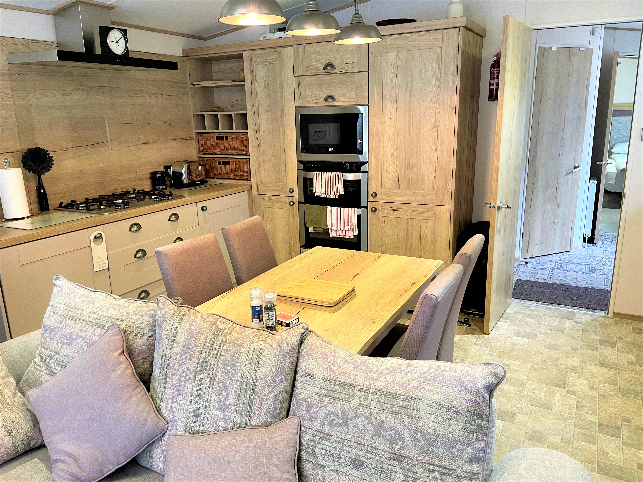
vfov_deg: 53.1
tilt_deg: -14.3
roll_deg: +1.2
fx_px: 483
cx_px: 322
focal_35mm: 26
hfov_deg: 67.3
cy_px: 241
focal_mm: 4.2
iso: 160
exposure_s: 1/50
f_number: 1.6
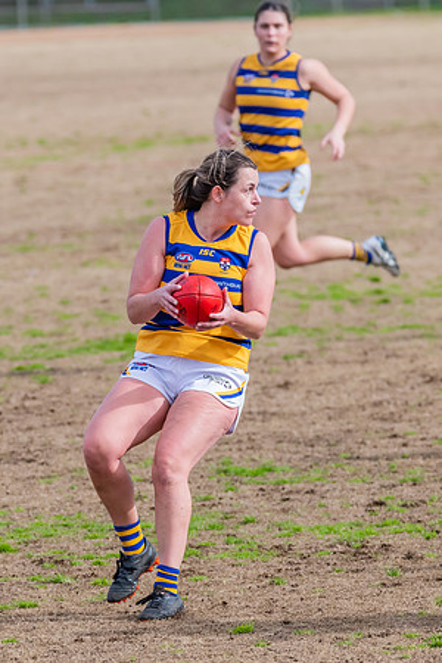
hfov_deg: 2.7
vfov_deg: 4.1
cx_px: 246
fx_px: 9346
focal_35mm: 508
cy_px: 372
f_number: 7.1
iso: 800
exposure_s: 1/1600
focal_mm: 300
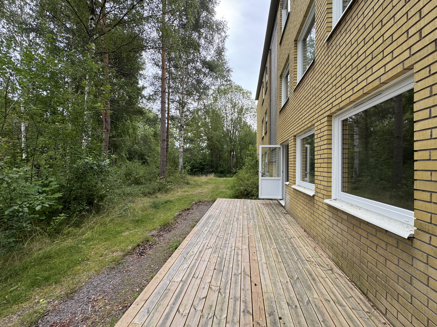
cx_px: 218
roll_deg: -0.7
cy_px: 164
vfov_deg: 85.7
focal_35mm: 14
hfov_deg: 102.1
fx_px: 177
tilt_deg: +1.3
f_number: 2.2
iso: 40
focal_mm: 2.22
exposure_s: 1/270
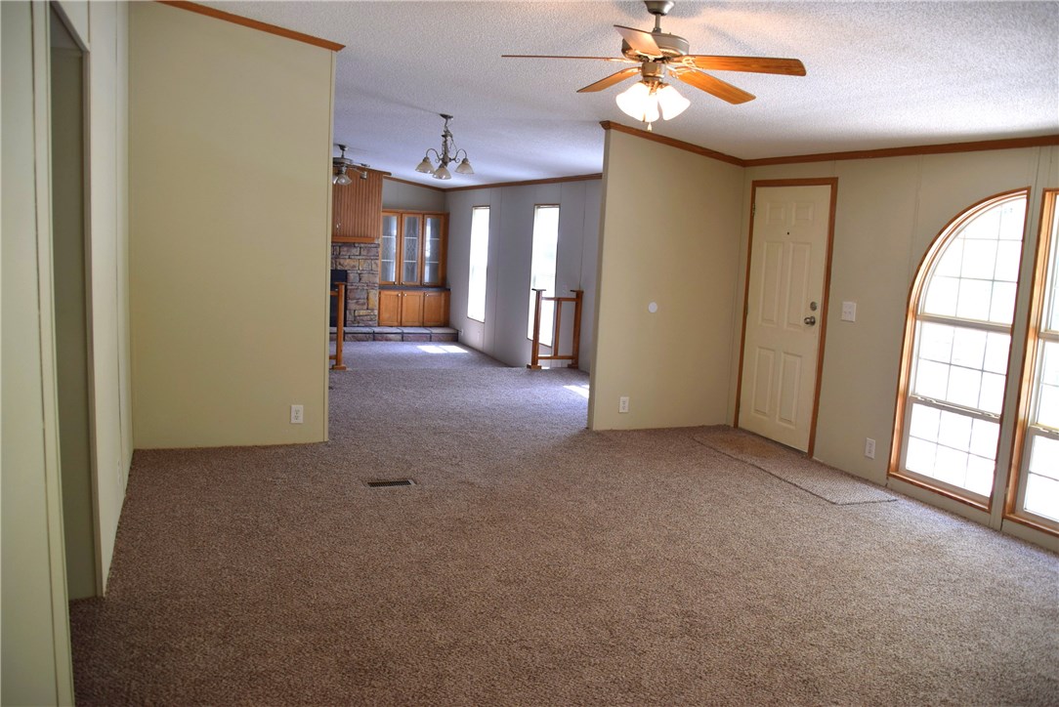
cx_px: 530
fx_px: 795
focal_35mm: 27
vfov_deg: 48.0
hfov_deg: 67.4
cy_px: 354
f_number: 4.5
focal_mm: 18
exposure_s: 1/80
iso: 400
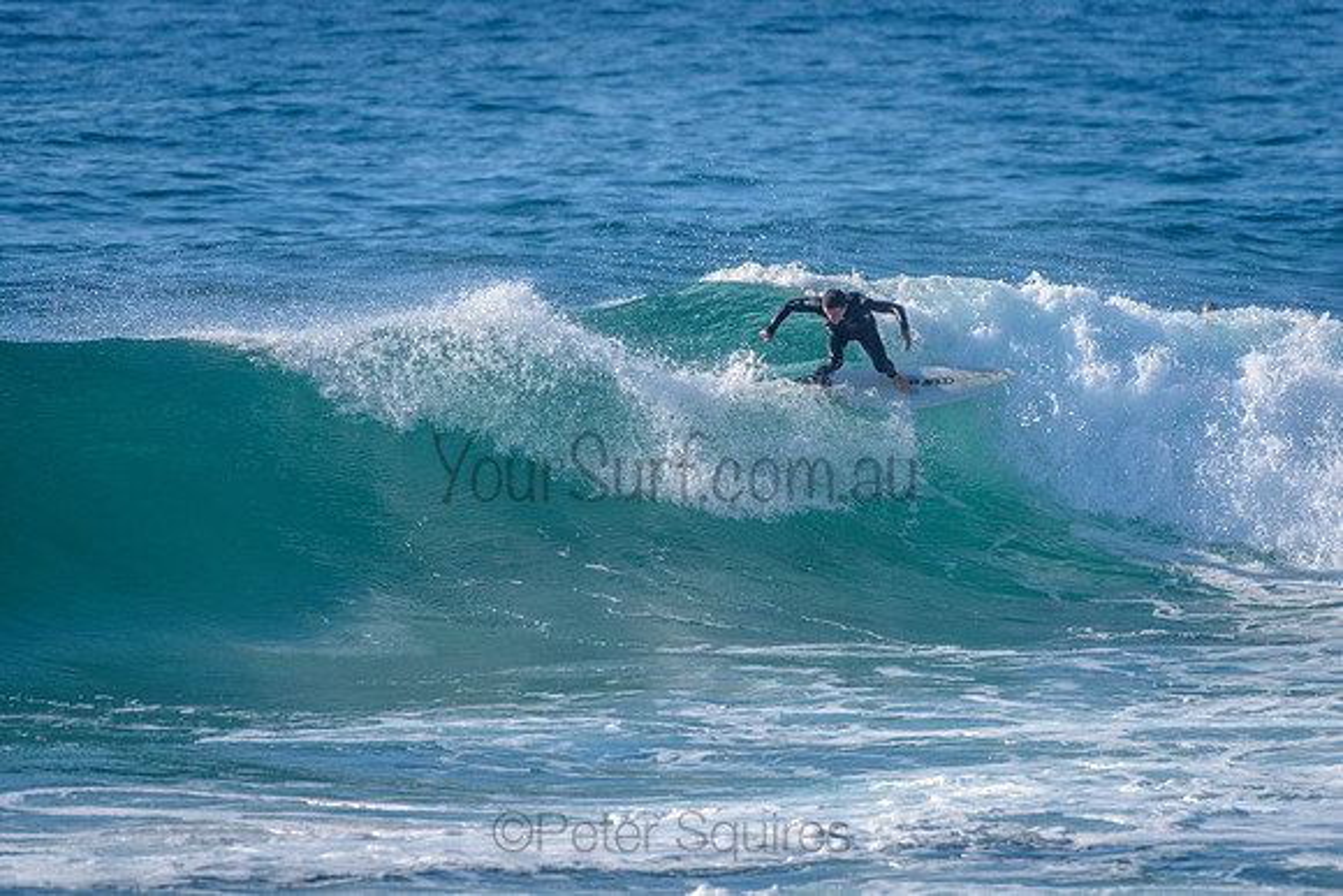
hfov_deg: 3.4
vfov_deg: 2.2
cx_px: 606
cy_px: 443
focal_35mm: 613
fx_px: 22866
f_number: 5.6
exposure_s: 1/2000
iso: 200
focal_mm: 500
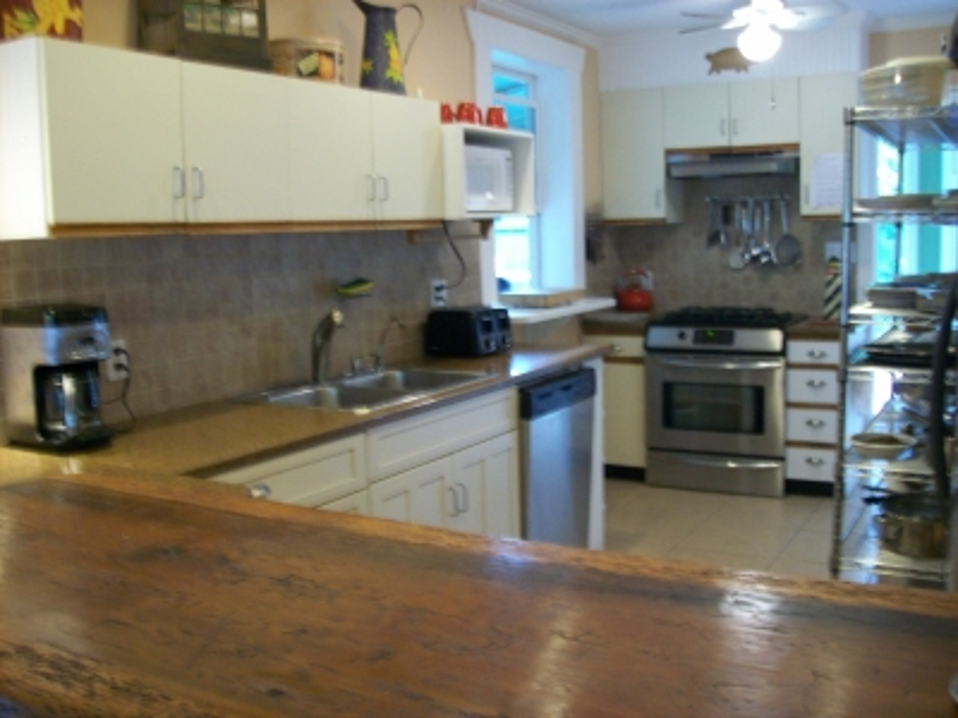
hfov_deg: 51.4
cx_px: 479
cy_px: 359
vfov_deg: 39.7
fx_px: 996
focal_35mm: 36
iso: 160
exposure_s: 1/16.3
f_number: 2.7
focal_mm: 6
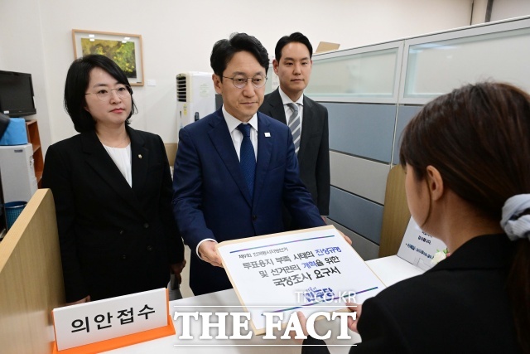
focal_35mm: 24
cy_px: 177
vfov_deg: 53.2
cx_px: 265
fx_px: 353
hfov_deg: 73.7
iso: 5000
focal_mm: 24
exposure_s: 1/320
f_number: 6.3
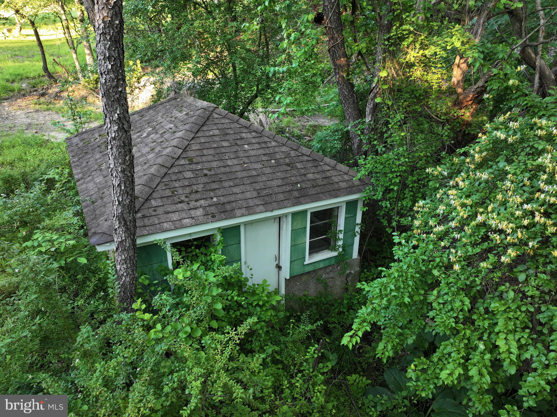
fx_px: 386
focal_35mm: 24
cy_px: 208
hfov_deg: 71.6
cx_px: 278
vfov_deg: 56.8
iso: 100
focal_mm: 12.29
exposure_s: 1/25
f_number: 2.8
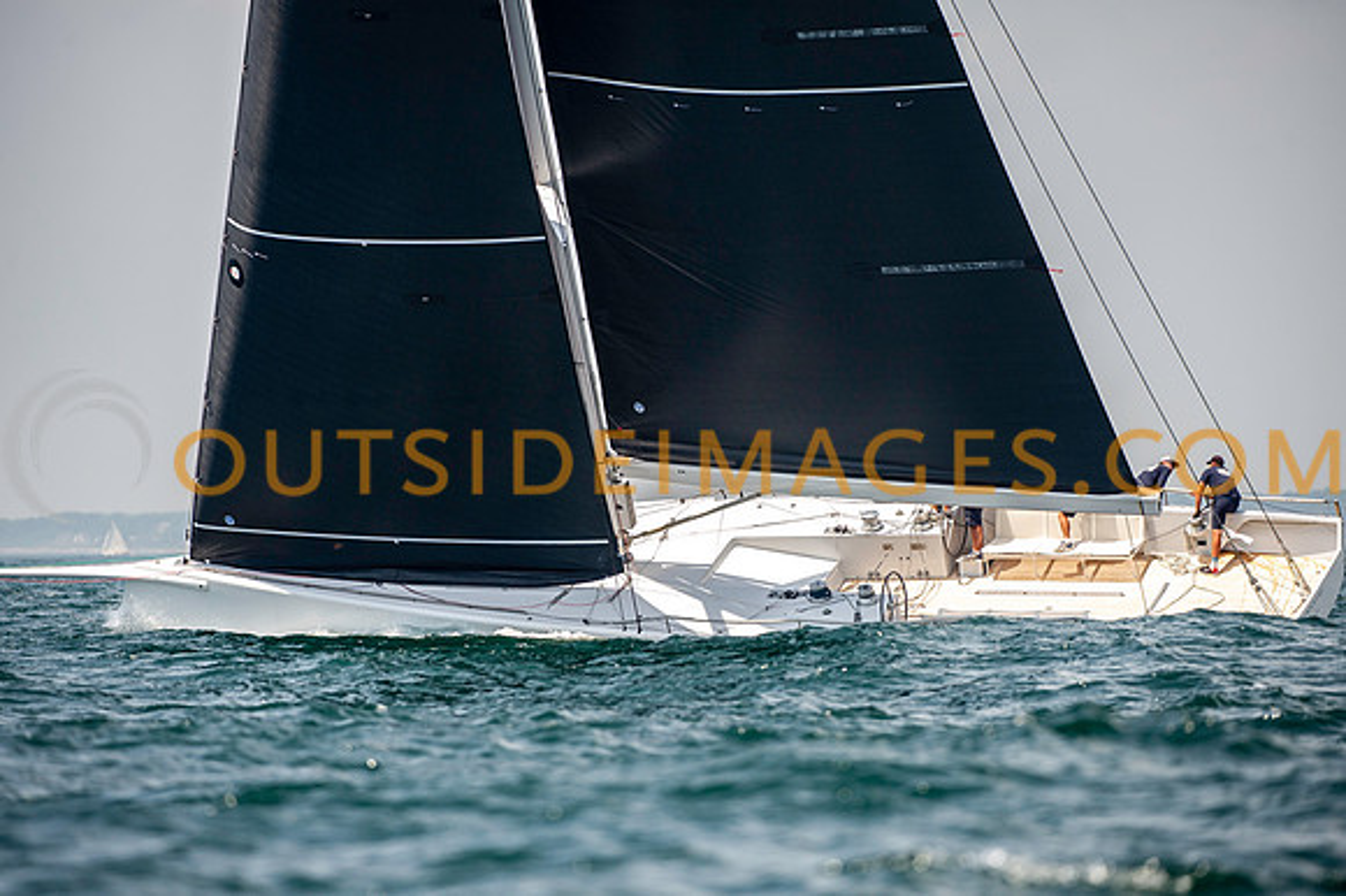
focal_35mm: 305
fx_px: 11395
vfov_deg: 4.5
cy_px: 448
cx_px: 677
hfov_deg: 6.8
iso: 400
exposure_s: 1/2000
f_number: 5
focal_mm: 280
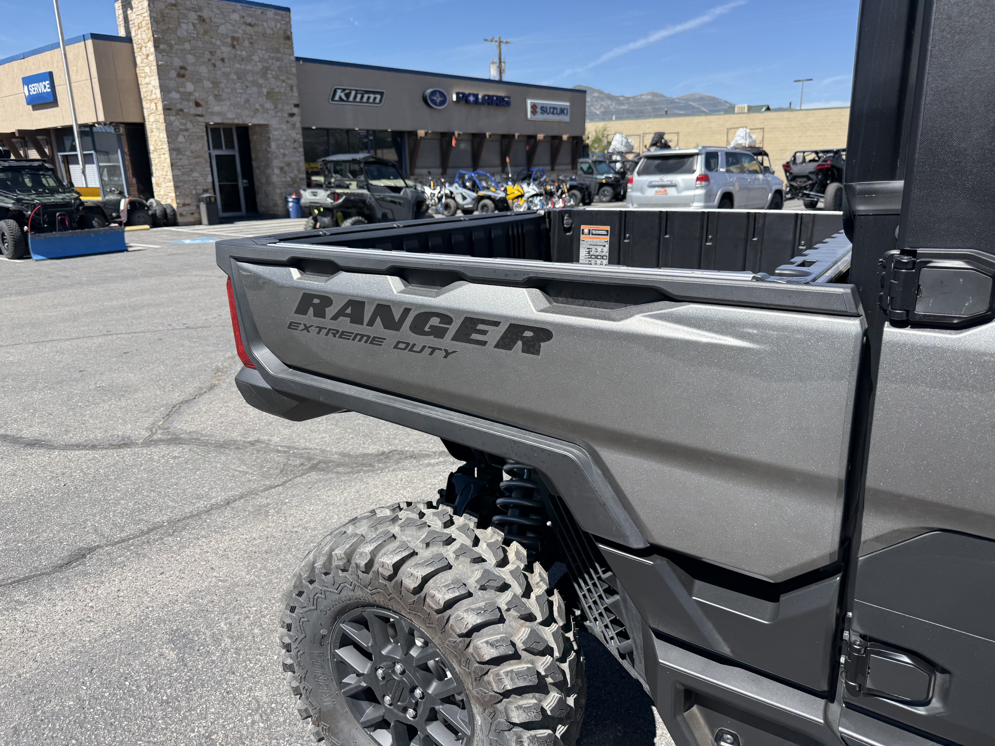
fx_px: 690
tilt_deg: -11.6
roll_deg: +0.6
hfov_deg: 71.6
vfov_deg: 56.8
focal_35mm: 24
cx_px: 498
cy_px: 373
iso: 80
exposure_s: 1/2611
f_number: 1.78
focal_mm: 6.76
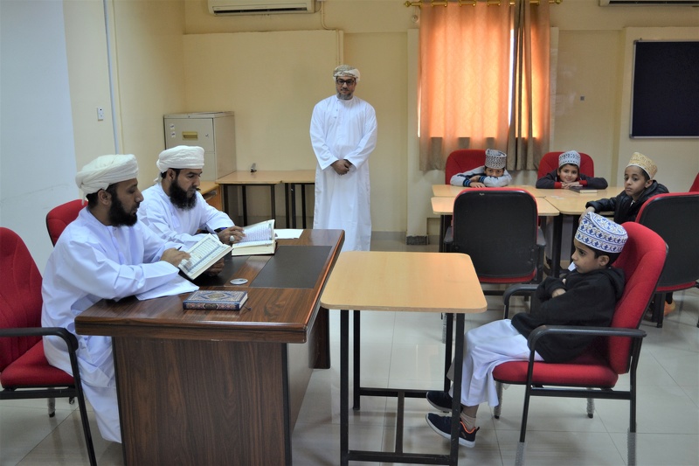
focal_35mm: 33
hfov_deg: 57.2
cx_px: 350
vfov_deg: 40.0
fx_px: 641
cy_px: 233
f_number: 3.8
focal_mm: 22
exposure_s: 1/60
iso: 500
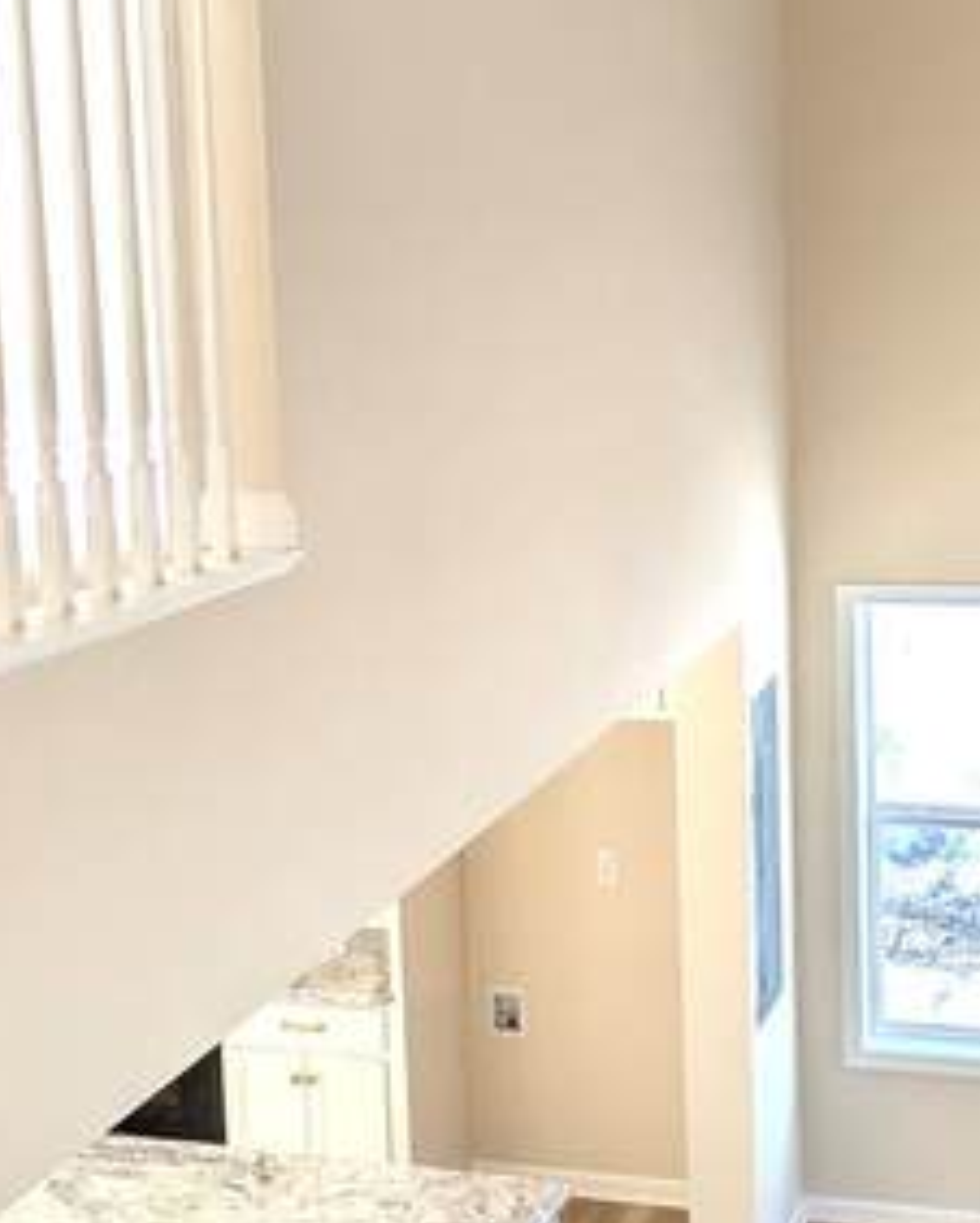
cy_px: 481
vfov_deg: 35.2
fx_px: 1919
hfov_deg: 28.6
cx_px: 588
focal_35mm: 53
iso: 98
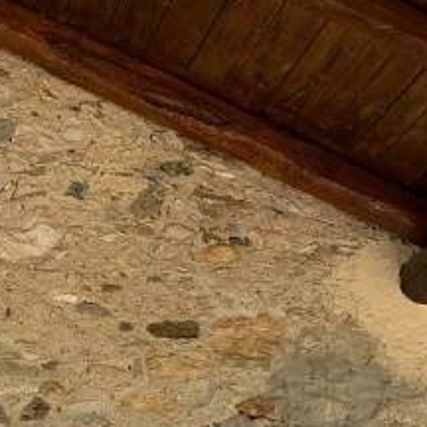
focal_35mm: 109
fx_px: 1521
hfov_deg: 15.0
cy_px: 720
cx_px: -186
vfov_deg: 14.4
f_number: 1.8
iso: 25
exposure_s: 1/253
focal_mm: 4.25
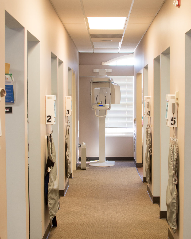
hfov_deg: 22.1
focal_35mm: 69
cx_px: 107
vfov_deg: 27.5
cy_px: 122
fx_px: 488
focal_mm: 28
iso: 400
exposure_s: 1/60
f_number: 3.5
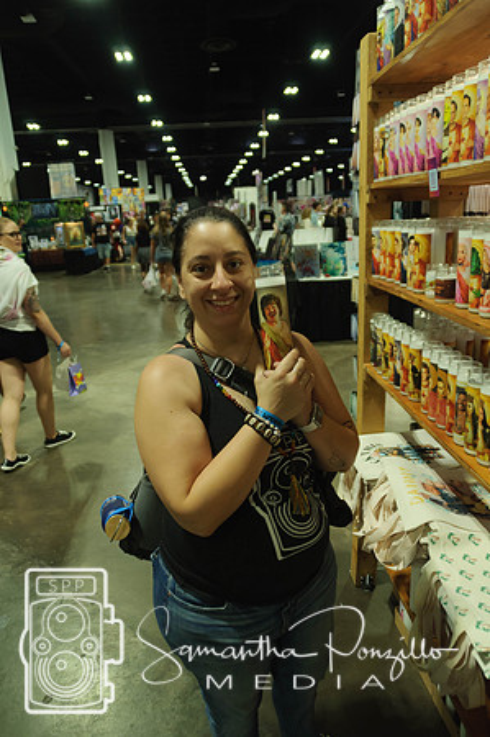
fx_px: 552
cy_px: 368
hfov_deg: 47.8
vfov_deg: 67.4
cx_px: 245
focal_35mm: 27
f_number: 3.5
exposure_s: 1/50
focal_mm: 18
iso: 800
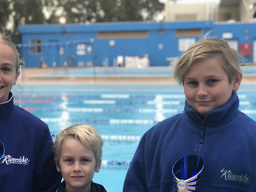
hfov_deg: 24.9
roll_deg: +1.5
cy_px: 143
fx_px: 577
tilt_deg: -8.4
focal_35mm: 78
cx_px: 86
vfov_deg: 18.8
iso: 32
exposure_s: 1/100
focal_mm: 6
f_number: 2.4
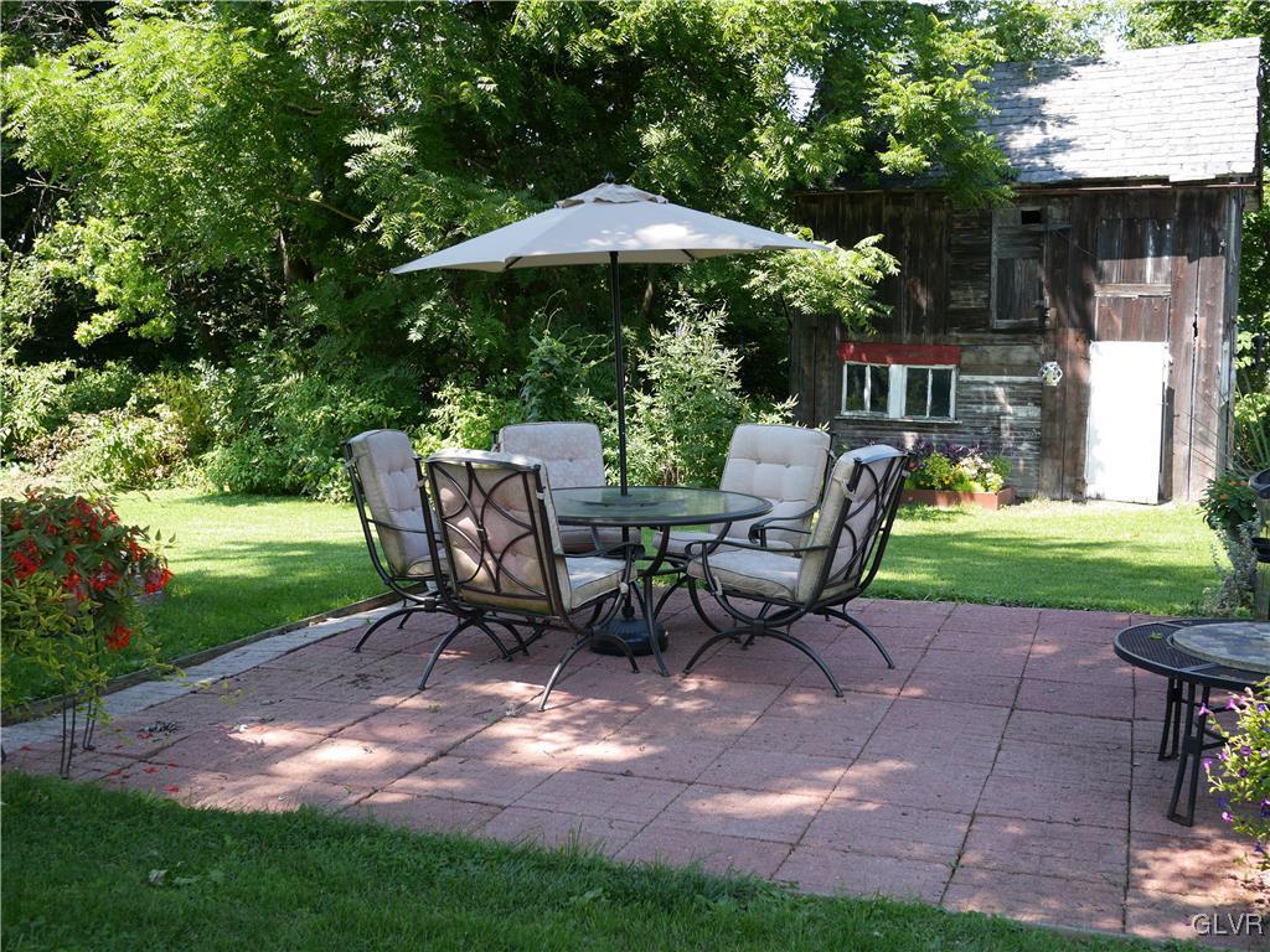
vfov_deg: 36.0
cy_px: 476
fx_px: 1468
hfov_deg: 46.8
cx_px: 635
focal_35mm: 40
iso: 200
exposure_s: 1/400
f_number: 3.2
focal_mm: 20
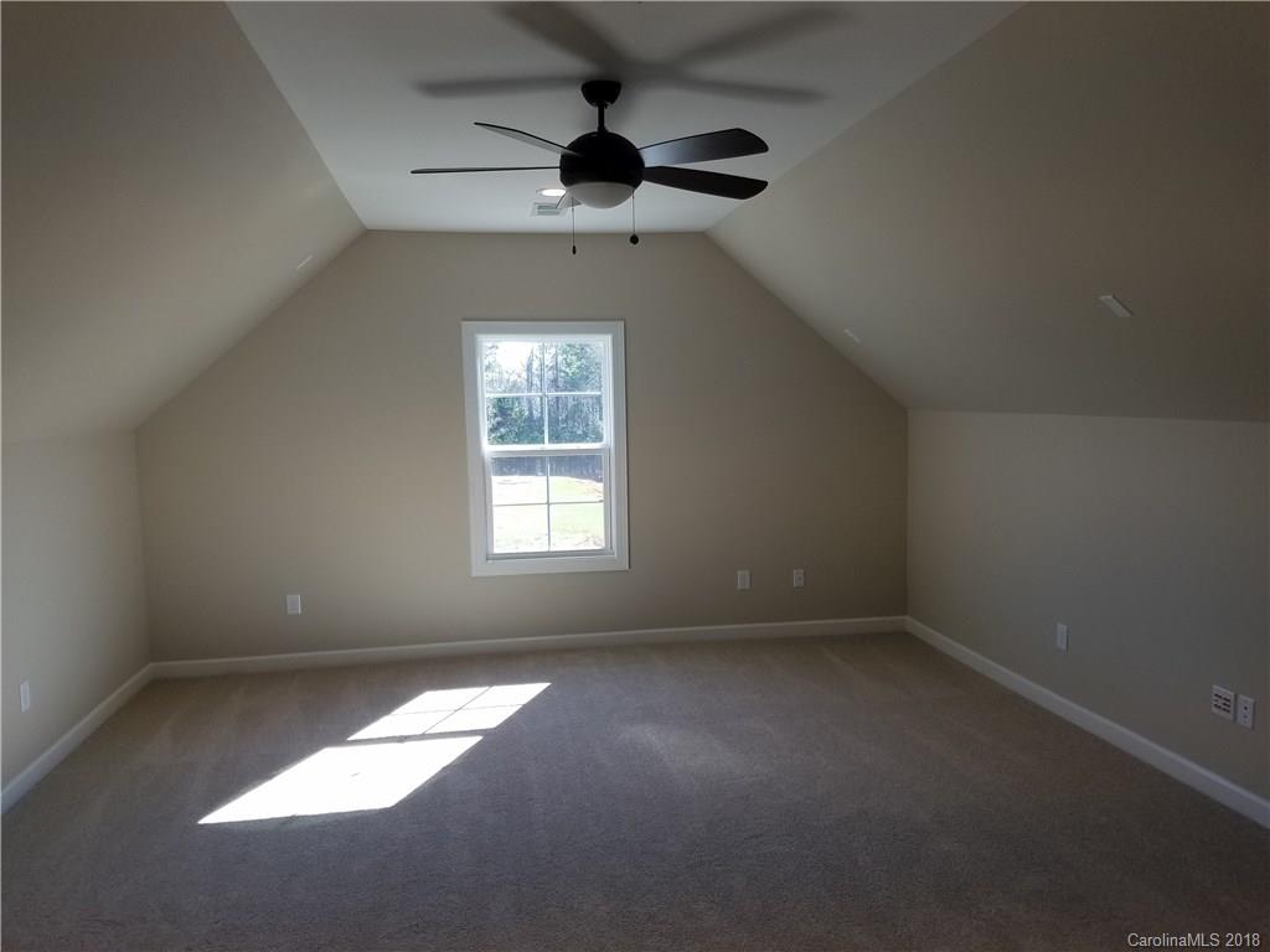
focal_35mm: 26
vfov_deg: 53.1
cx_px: 635
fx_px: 954
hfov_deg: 67.3
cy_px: 476
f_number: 1.7
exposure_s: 1/179
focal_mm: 4.2
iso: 50
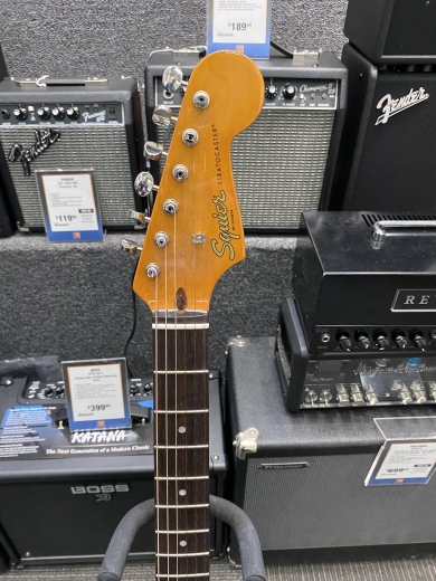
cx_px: 218
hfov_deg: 53.1
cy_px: 290
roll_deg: -0.8
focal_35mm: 26
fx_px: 437
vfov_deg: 67.3
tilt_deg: -38.3
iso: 500
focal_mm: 4.25
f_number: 1.8
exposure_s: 1/60
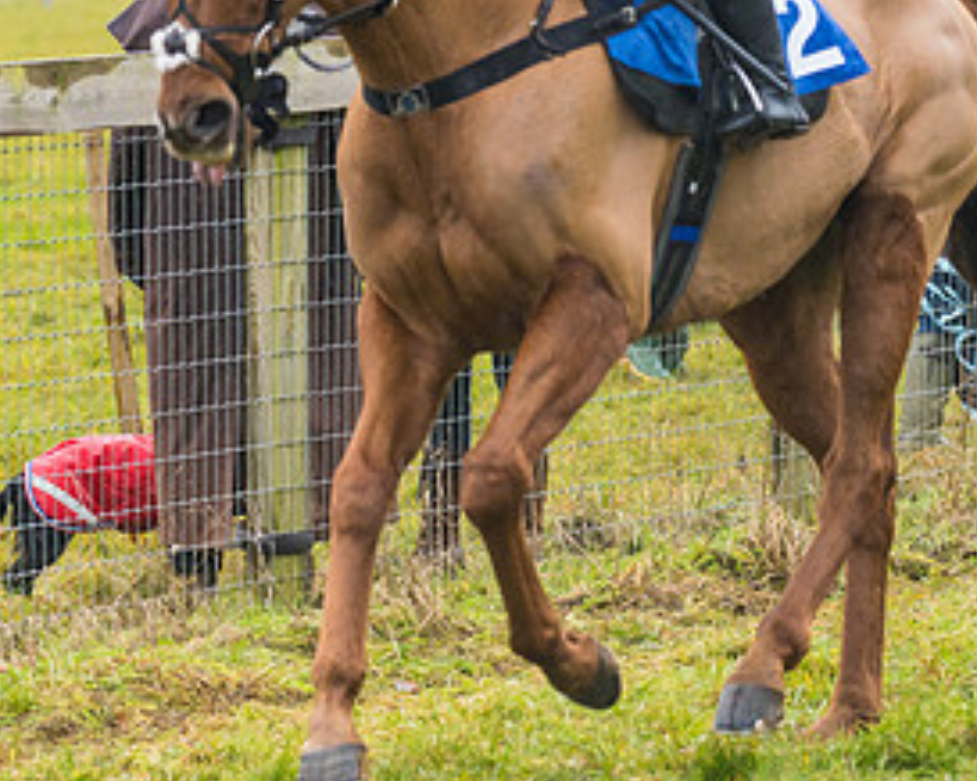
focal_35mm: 386
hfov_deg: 5.0
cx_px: 340
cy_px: 321
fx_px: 11153
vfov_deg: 4.0
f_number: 4
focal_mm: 135
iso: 800
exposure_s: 1/1000
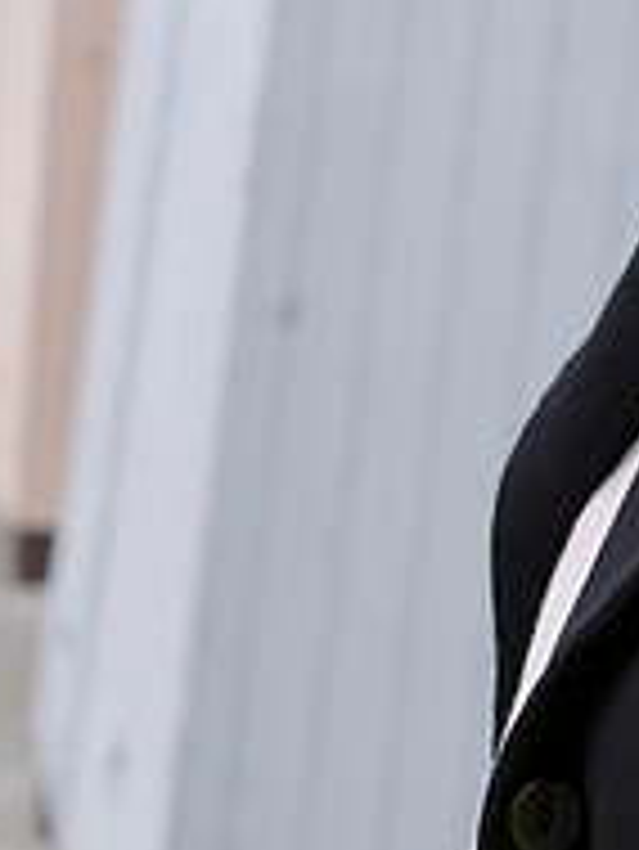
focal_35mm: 169
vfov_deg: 11.4
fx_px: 4155
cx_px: 765
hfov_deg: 8.7
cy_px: -265
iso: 200
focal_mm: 25
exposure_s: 1/1600
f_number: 3.2
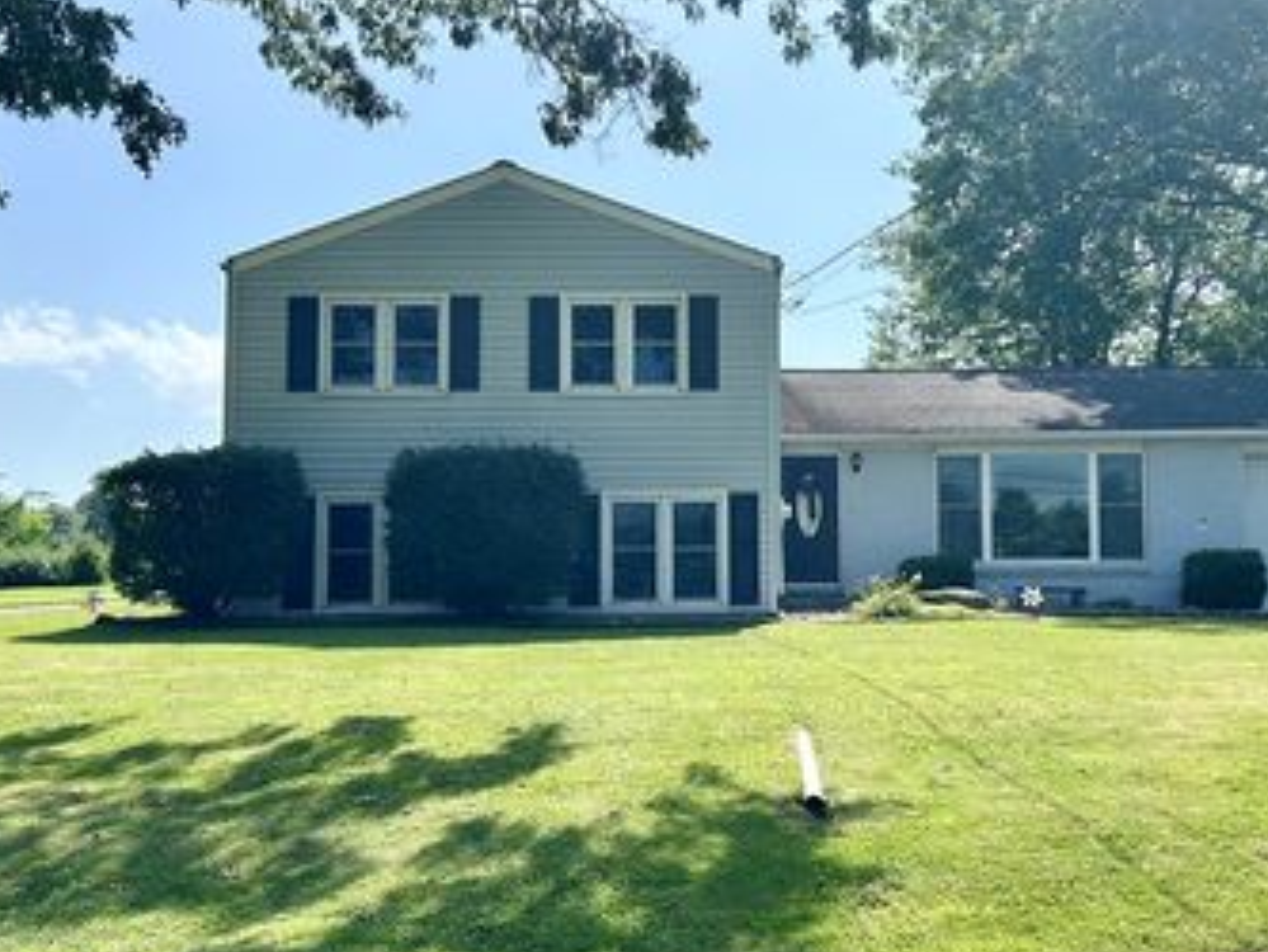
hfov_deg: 47.7
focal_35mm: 39
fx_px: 1429
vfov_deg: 36.8
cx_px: 727
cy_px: 497
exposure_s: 1/3704
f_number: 1.5
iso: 50
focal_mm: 5.7
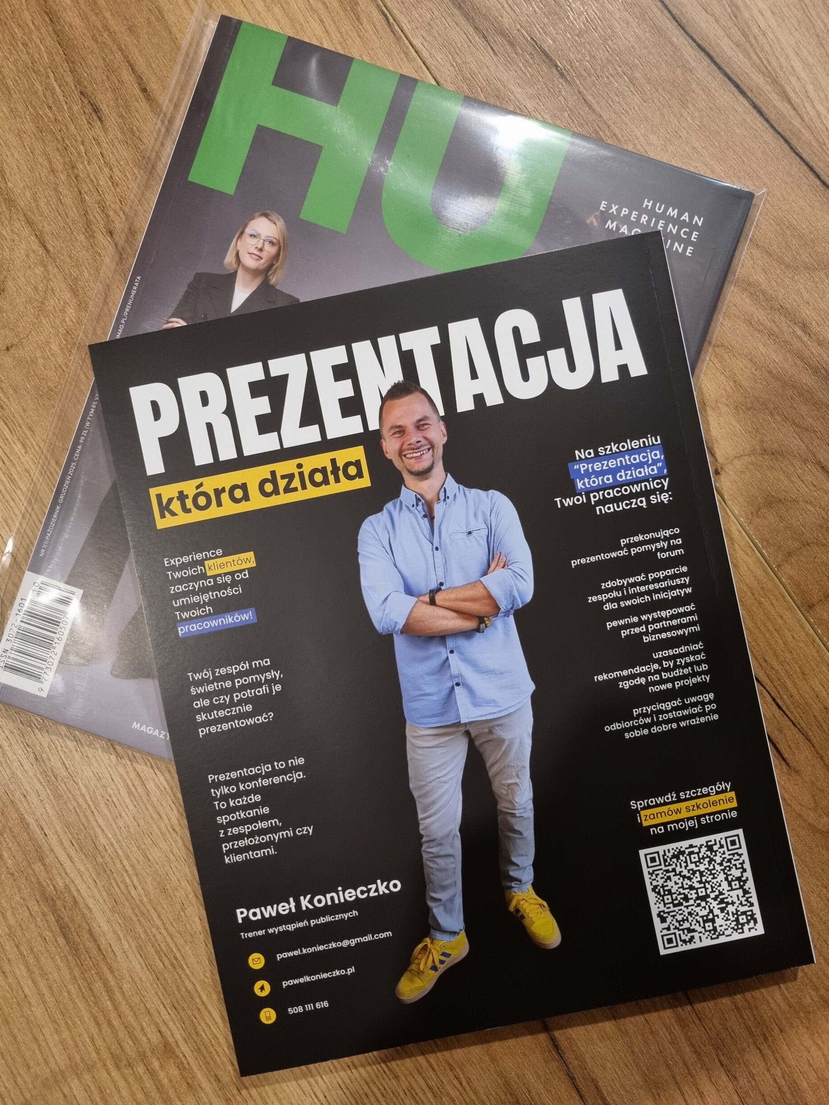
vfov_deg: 65.3
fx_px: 862
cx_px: 411
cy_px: 560
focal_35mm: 27
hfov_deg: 51.4
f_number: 1.8
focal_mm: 5.4
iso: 640
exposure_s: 1/50
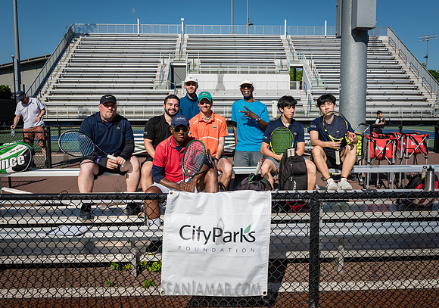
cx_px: 227
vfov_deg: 44.7
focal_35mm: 30
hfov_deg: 60.7
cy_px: 143
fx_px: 375
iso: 200
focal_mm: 26
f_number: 5
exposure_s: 1/2000
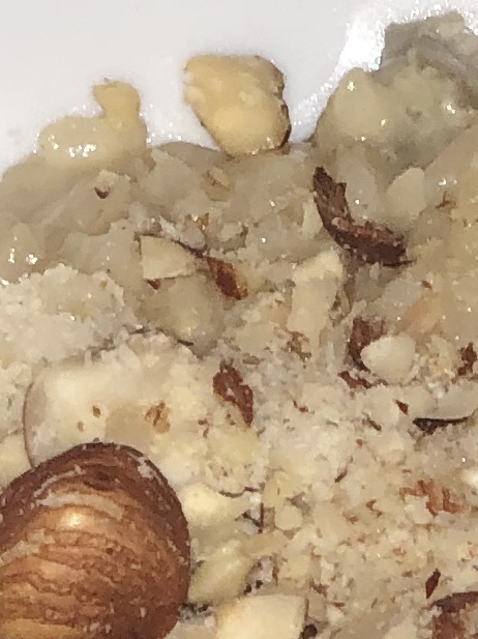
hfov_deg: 4.4
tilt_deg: -41.9
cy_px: -164
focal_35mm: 340
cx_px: 412
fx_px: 6266
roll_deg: +0.0
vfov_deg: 5.8
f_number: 2.4
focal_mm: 6
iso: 25
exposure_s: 1/33
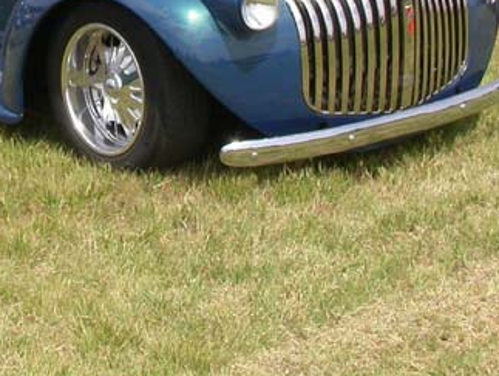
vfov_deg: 15.2
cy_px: -87
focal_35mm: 94
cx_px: 36
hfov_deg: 20.4
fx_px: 1357
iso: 100
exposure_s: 1/285
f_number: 7.5
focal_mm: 7.85
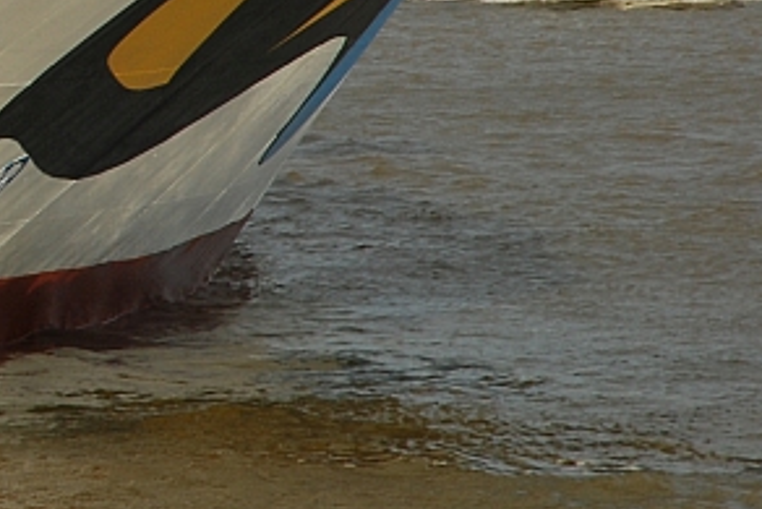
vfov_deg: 1.9
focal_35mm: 710
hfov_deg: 2.9
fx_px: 15030
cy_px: -155
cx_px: -566
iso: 200
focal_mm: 135
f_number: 10
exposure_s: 1/200
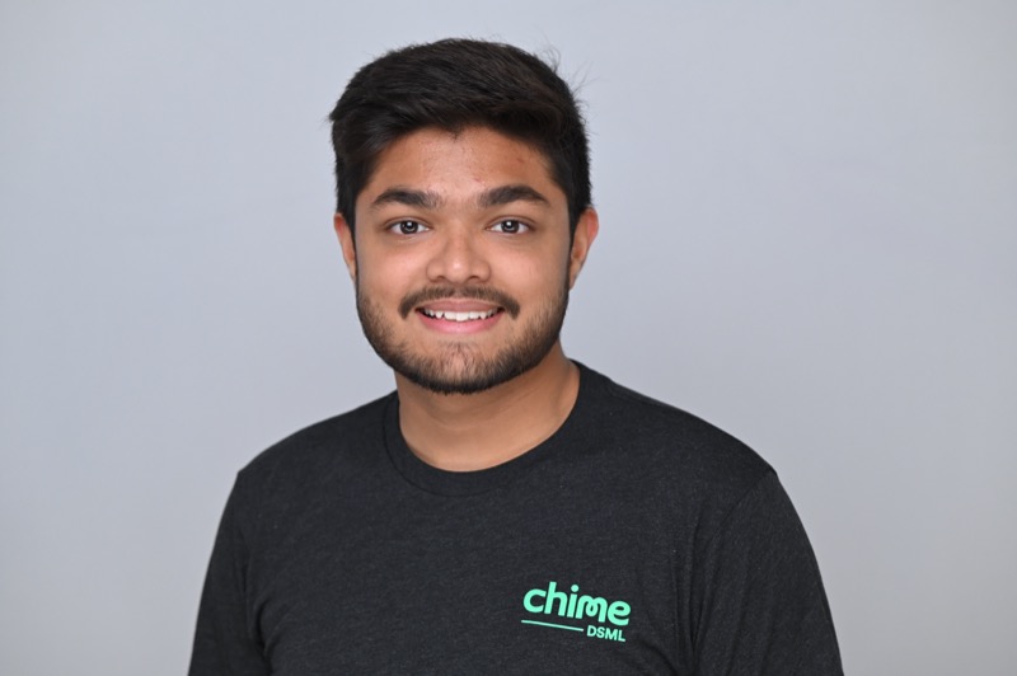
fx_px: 2964
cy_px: 338
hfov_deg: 19.5
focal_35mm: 105
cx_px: 508
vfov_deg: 13.0
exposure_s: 1/200
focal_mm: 105
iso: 1250
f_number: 4
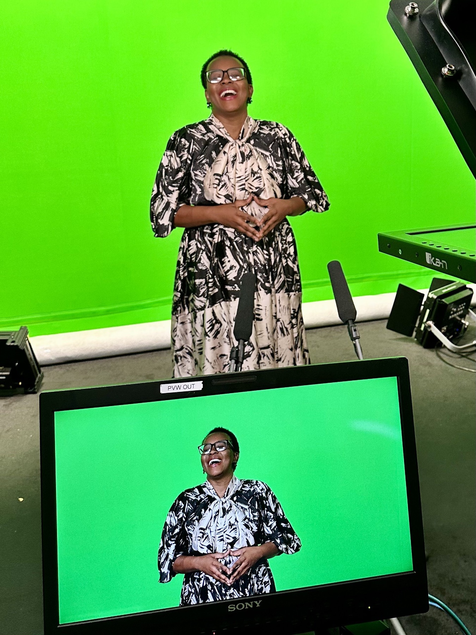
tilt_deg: -12.3
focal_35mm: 24
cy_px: 318
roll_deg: +0.0
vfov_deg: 71.6
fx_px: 440
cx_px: 238
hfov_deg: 56.8
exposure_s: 1/119
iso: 250
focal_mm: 6.86
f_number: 1.78
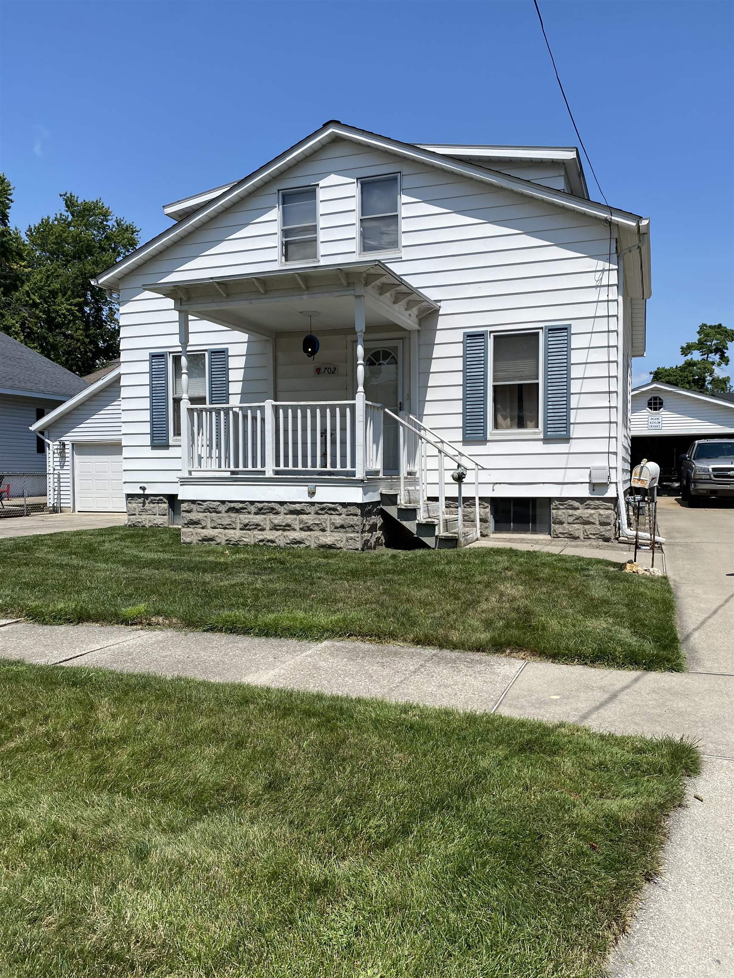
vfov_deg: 67.3
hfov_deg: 53.1
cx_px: 367
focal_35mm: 26
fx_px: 735
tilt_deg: +3.2
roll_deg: +1.3
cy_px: 489
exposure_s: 1/4115
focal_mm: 4.25
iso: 32
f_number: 1.8
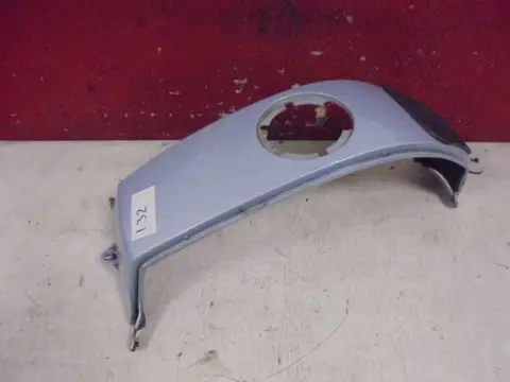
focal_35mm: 26
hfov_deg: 67.3
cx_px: 255
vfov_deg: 53.1
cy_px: 191
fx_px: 383
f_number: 3.5
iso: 800
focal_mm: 4.6
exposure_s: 1/60
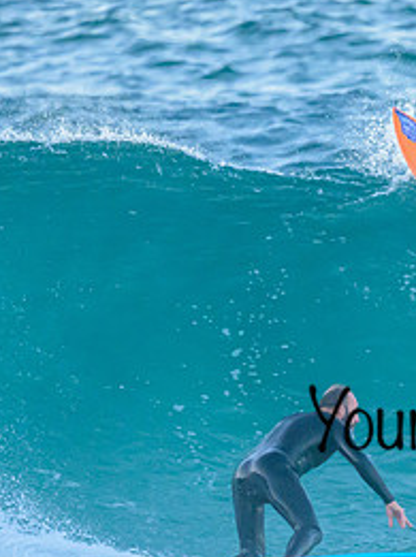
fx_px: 33186
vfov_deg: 1.0
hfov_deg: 0.7
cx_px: 429
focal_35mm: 2066
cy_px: 421
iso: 3200
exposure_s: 1/1250
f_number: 6.3
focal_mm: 800
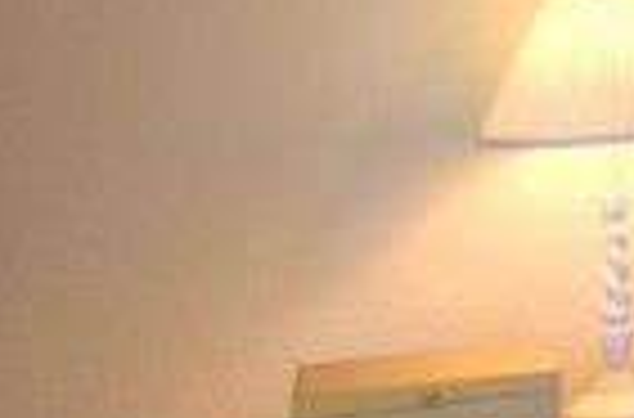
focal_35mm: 116
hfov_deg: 13.3
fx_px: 2036
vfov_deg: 11.3
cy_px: -198
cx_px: 1506
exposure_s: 1/30
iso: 200
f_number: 3.5
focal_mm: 10
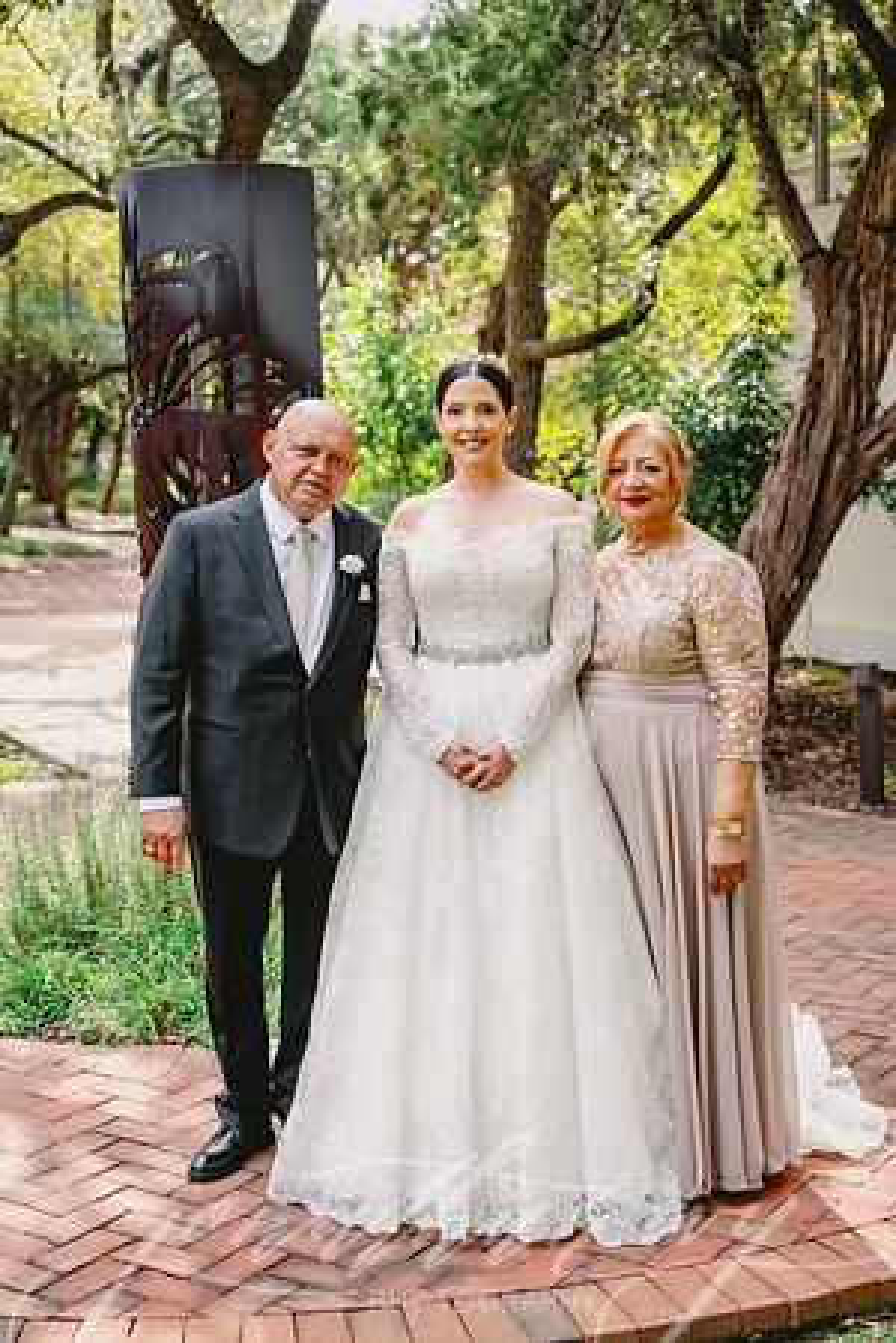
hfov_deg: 26.0
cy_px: 672
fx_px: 1941
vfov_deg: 38.2
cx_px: 448
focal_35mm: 52
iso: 400
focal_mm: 52
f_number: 3.5
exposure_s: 1/500
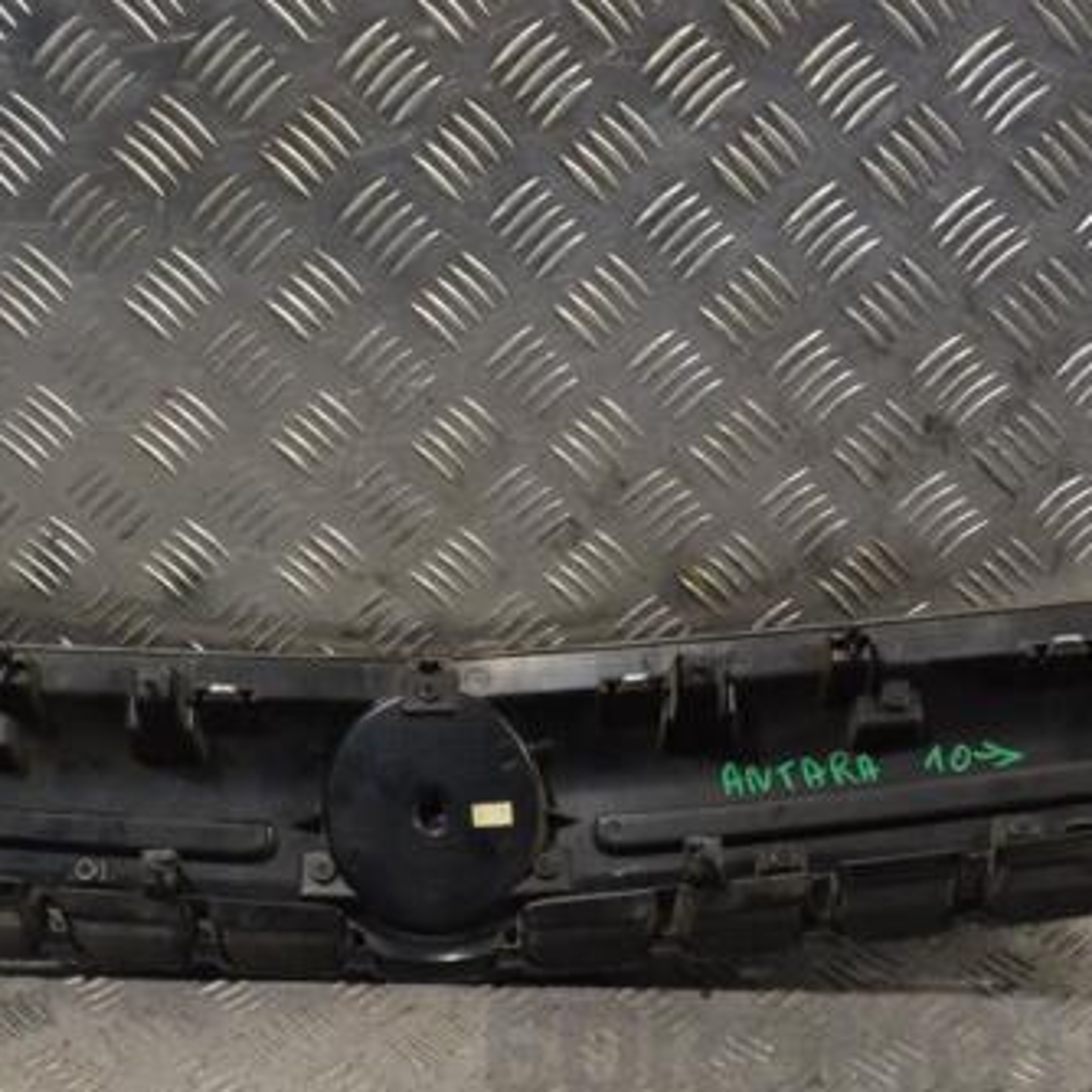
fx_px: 1963
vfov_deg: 31.1
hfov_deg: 31.0
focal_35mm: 55
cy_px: 618
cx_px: 425
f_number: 9
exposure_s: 1/320
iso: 3200
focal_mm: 24
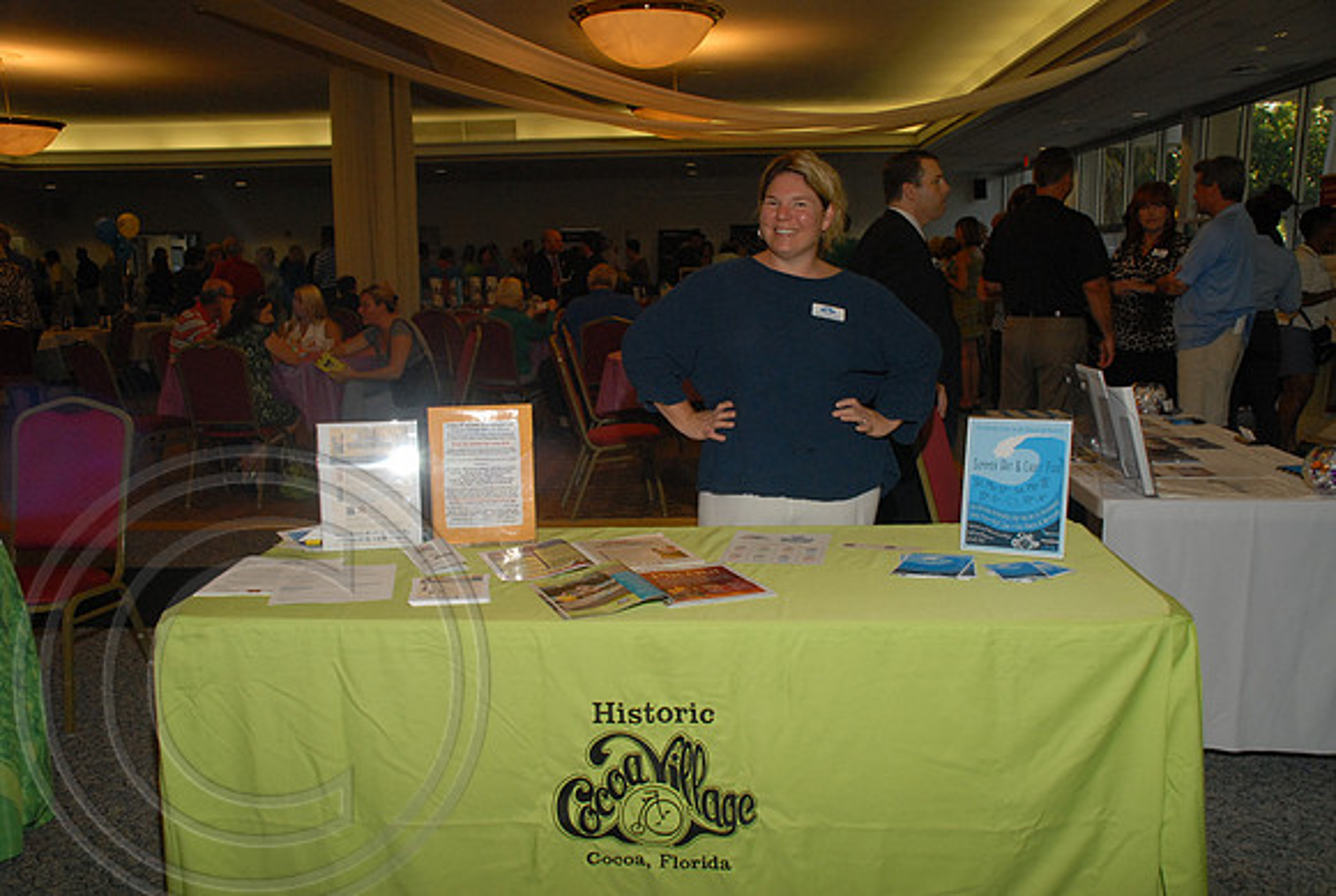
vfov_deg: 41.9
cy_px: 448
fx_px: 1171
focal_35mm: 32
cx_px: 668
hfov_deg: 59.4
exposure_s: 1/125
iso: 500
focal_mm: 21
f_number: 5.6
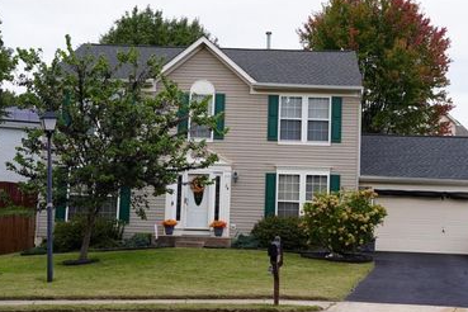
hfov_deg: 32.8
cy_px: 155
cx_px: 270
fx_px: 793
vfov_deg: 22.3
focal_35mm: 61
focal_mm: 45
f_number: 6.3
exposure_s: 1/100
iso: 80
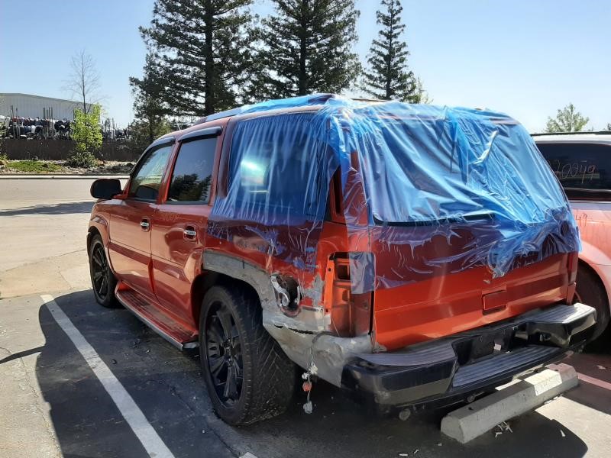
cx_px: 306
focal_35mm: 26
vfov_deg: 53.1
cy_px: 229
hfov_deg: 67.3
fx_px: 459
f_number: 1.7
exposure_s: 1/1572
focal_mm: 3.93
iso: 40
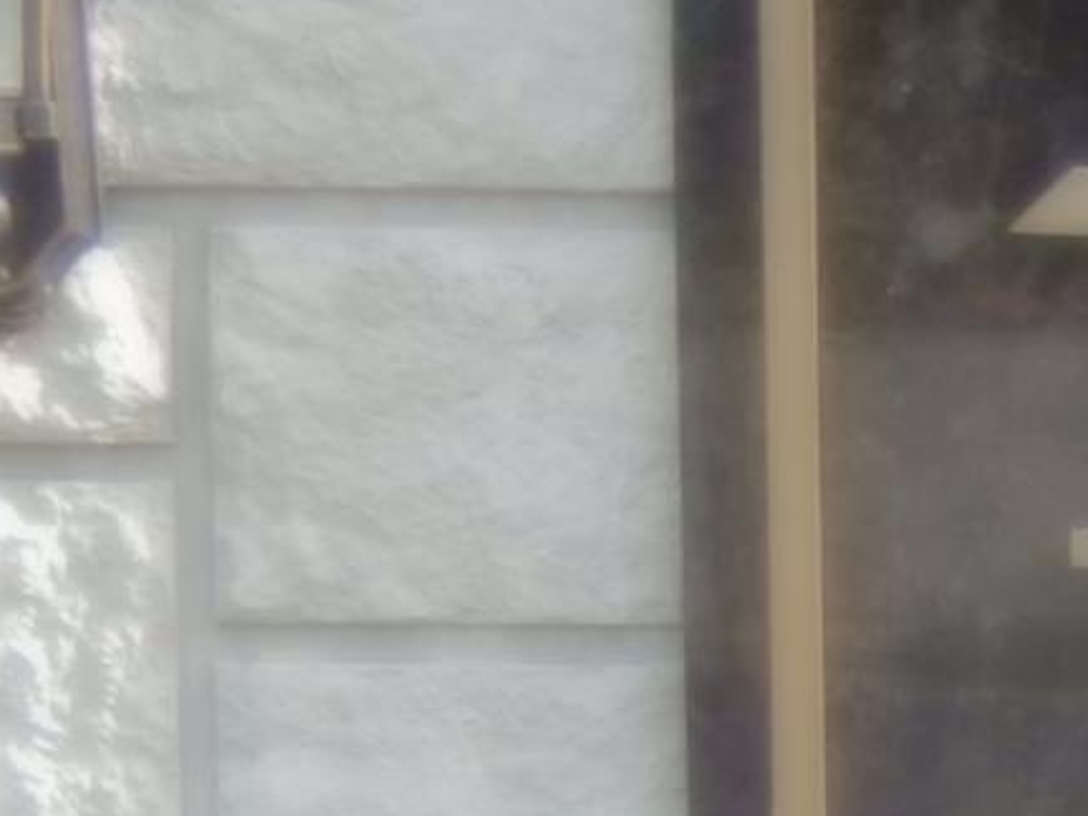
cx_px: 3061
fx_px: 14203
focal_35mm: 452
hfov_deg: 4.3
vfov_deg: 3.3
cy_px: 1395
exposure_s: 1/125
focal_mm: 13.1
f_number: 4.9
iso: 125
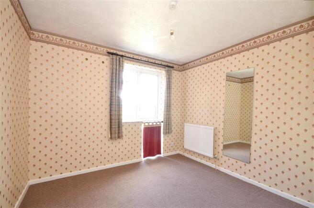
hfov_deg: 100.5
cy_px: 104
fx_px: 131
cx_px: 157
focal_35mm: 15
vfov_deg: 77.0
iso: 200
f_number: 11
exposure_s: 1/1.6
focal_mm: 10
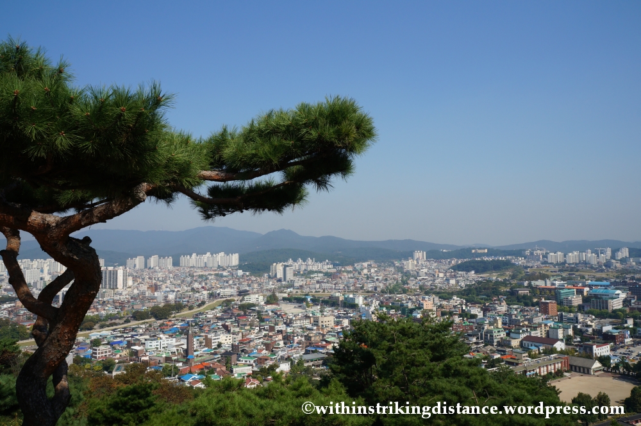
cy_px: 213
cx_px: 320
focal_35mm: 27
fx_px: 480
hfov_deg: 67.4
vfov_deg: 47.8
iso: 200
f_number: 13
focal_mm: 18
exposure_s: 1/320
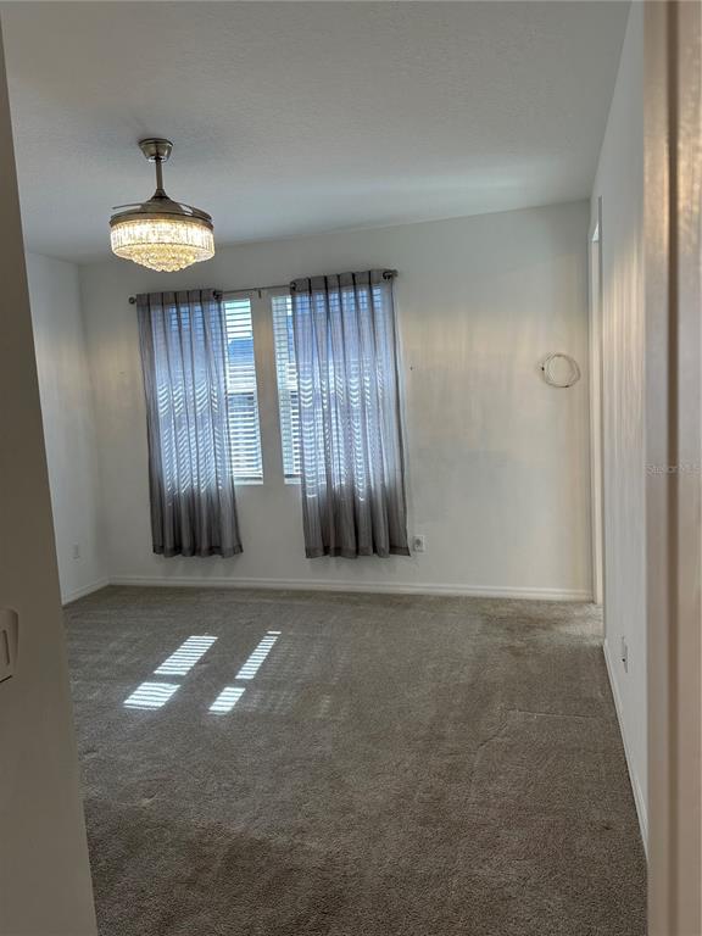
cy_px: 468
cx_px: 351
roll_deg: +2.8
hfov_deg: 56.8
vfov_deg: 71.6
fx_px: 649
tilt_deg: -4.9
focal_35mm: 24
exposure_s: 1/127
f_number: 1.78
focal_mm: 6.86
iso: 80
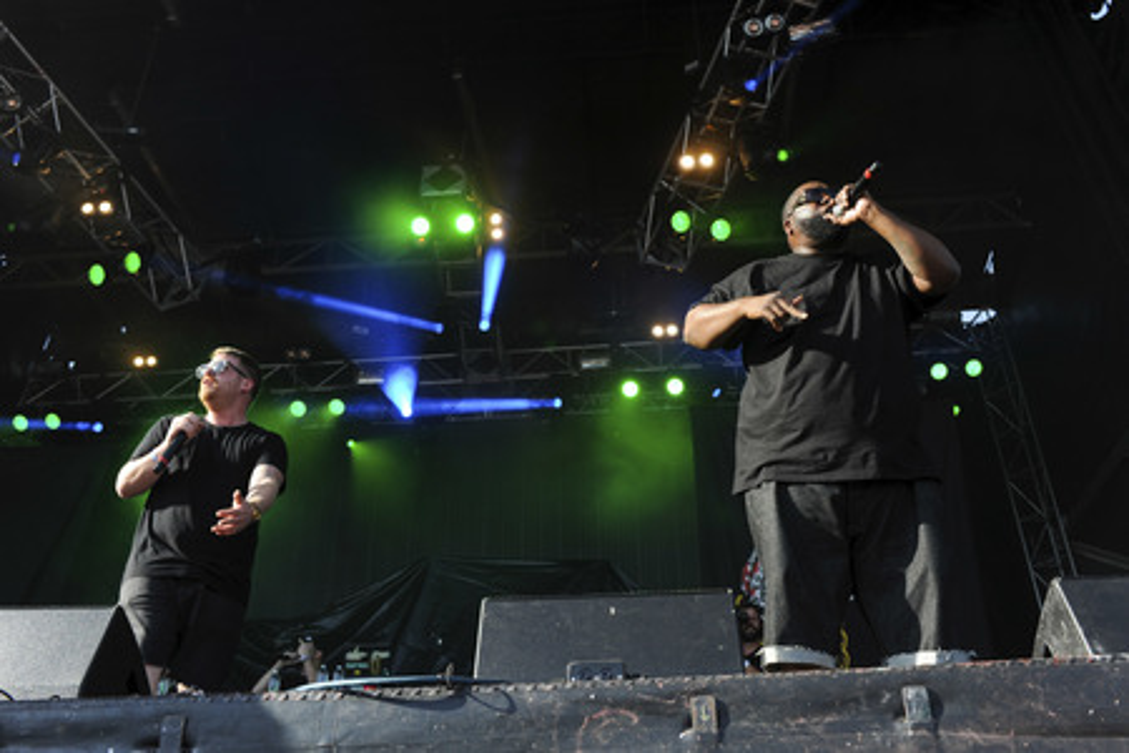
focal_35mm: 31
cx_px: 564
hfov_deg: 60.3
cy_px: 376
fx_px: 972
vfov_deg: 42.3
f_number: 5
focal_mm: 31
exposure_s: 1/500
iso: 400
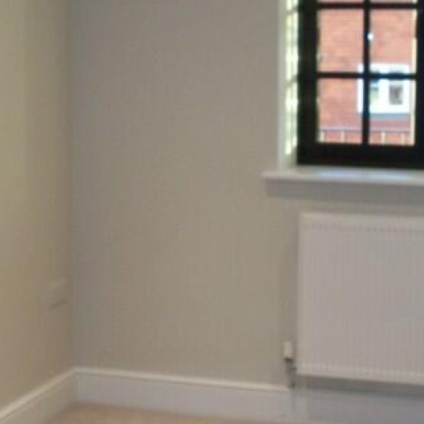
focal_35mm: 88
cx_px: 205
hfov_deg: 19.7
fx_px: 1219
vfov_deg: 19.7
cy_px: 229
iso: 160
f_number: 3.1
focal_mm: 6.3
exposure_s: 1/30
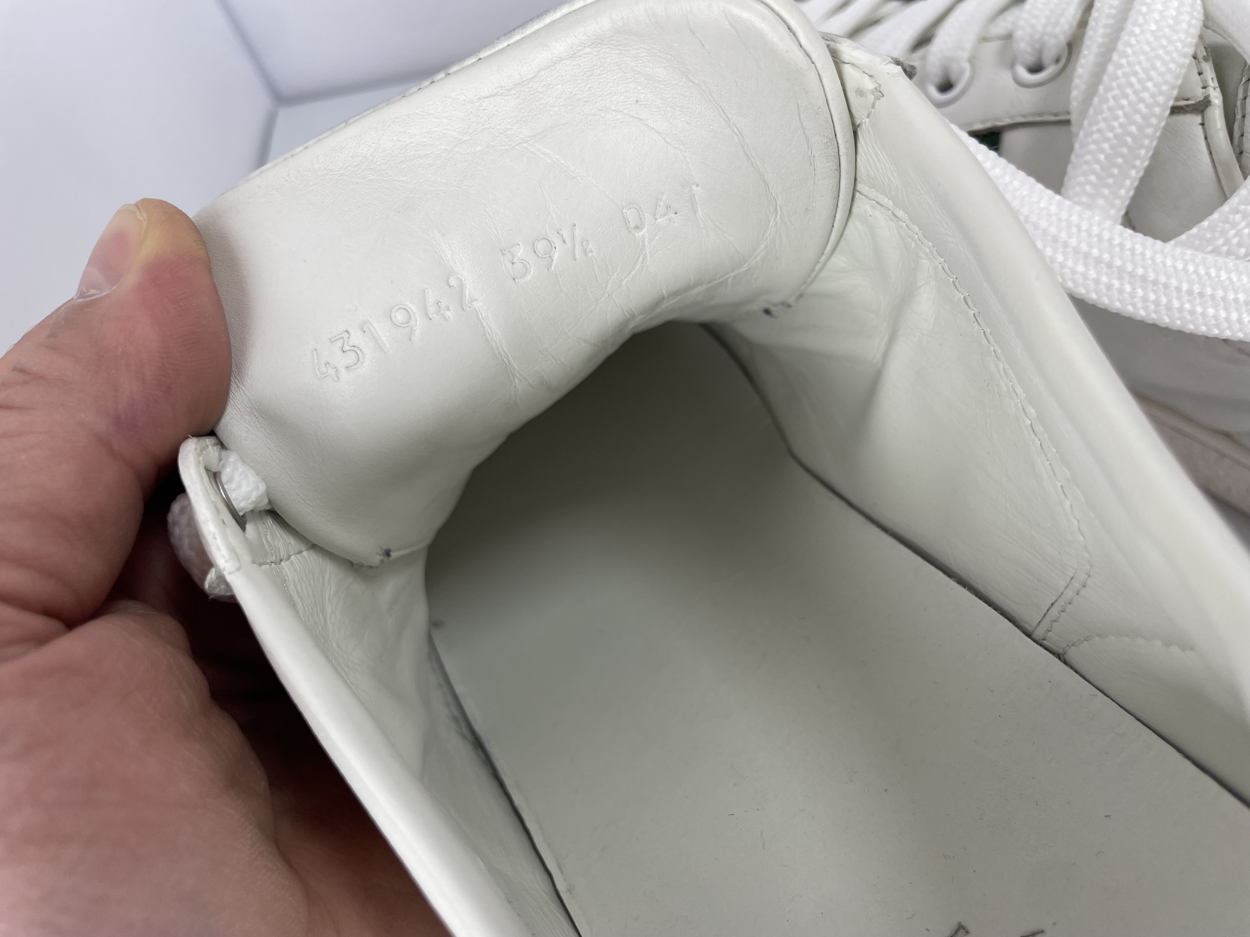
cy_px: 468
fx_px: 939
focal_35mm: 26
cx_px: 625
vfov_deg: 53.1
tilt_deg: -55.9
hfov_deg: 67.3
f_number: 1.6
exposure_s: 1/146
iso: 32
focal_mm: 4.2
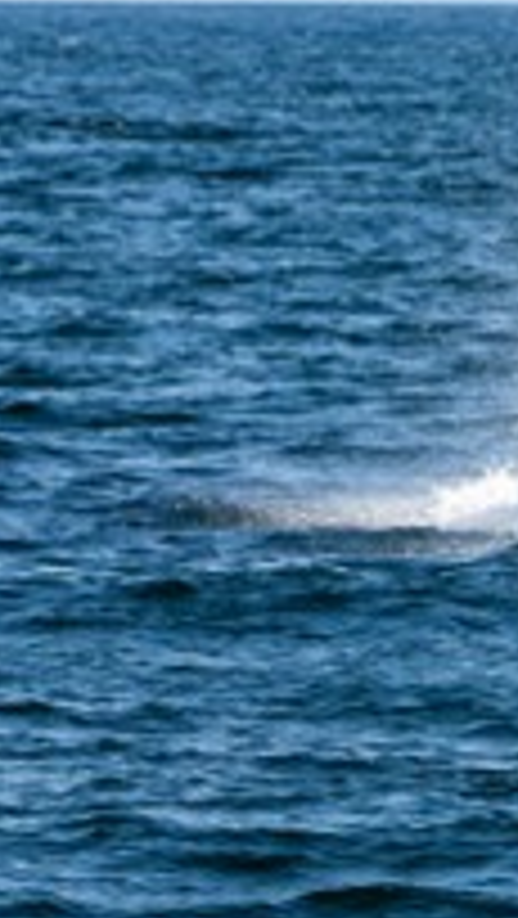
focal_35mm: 389
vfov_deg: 5.5
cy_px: 0
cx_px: 1171
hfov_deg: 3.1
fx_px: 9483
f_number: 4
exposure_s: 1/4000
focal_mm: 105
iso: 500
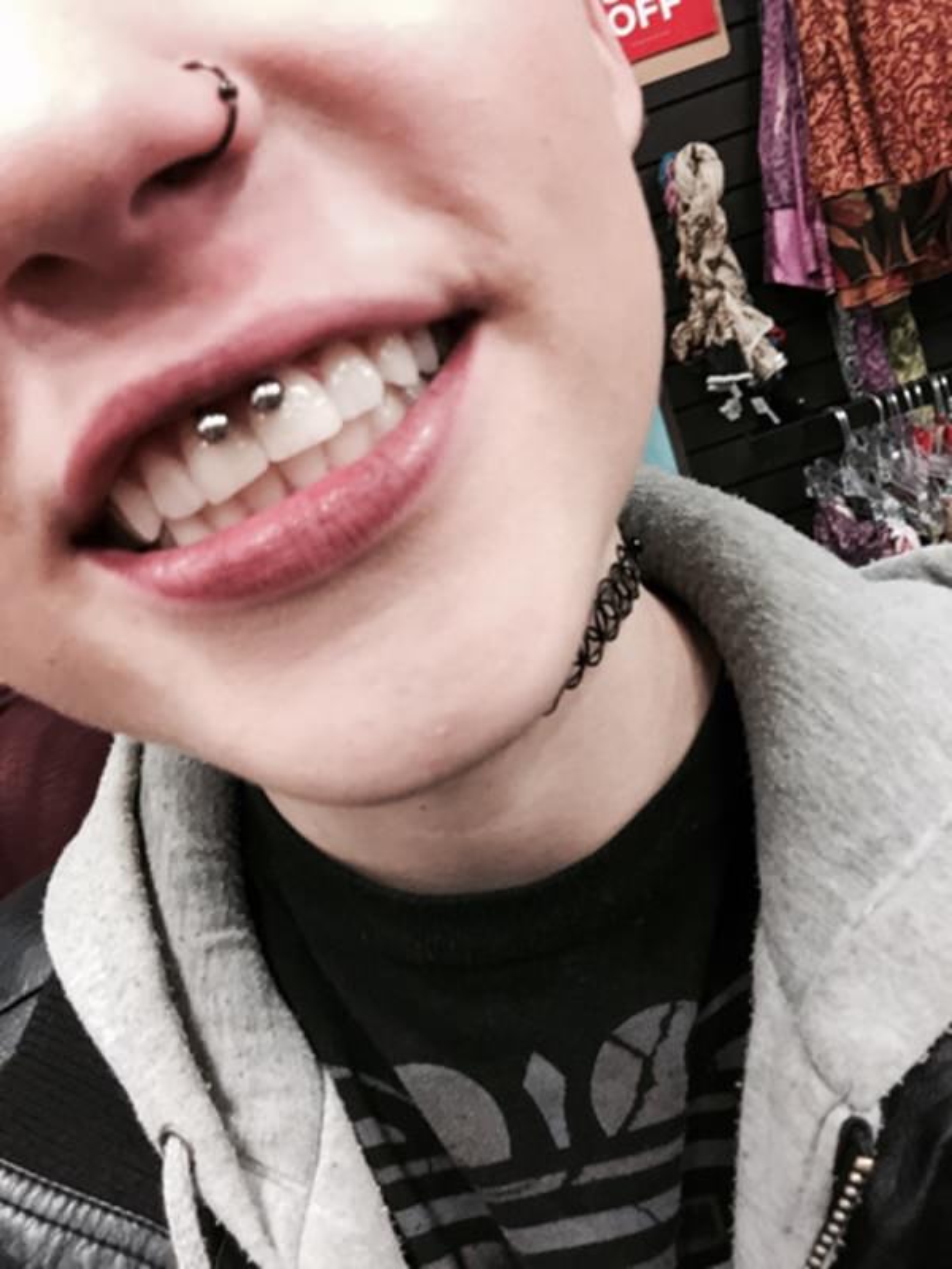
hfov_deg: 45.4
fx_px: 1137
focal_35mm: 31
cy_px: 634
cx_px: 476
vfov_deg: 58.4
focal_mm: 2.65
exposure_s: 1/30
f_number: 2.2
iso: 160
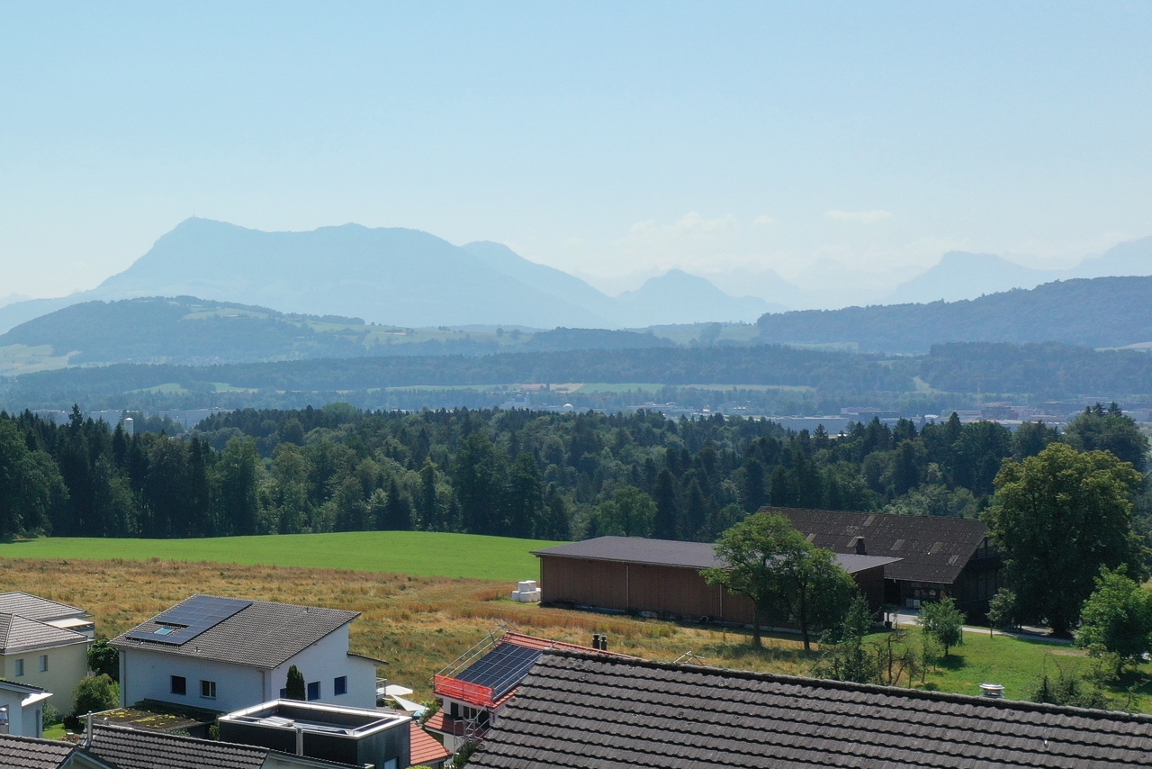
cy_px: 372
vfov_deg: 24.2
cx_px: 14
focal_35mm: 56
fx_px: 1792
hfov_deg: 32.9
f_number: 6.3
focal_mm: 10.26
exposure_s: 1/640
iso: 100
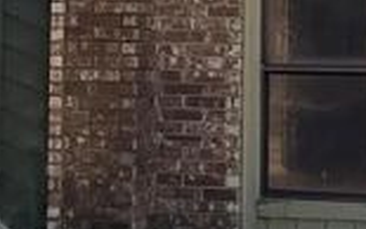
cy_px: -21
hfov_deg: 12.4
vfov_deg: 7.8
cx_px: 57
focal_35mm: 168
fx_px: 1676
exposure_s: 1/2110
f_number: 1.78
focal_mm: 6.76
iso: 100
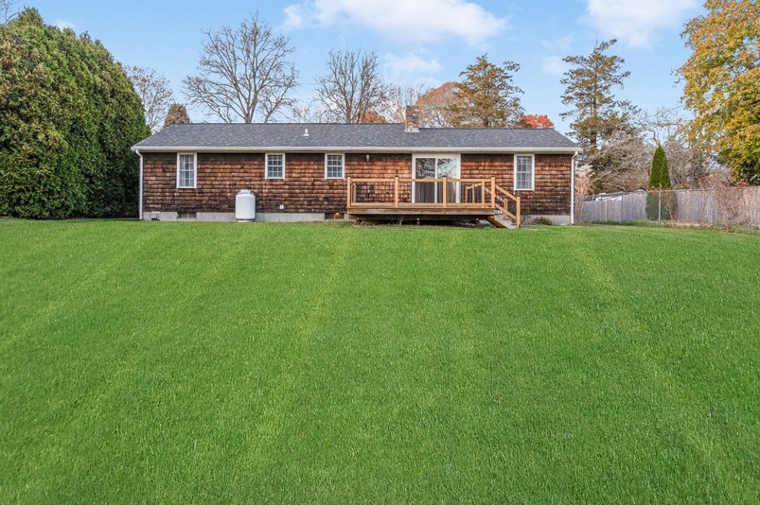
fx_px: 485
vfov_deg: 54.8
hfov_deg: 76.1
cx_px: 364
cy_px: 215
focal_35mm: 23
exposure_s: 1/320
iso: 1250
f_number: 7.1
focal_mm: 17
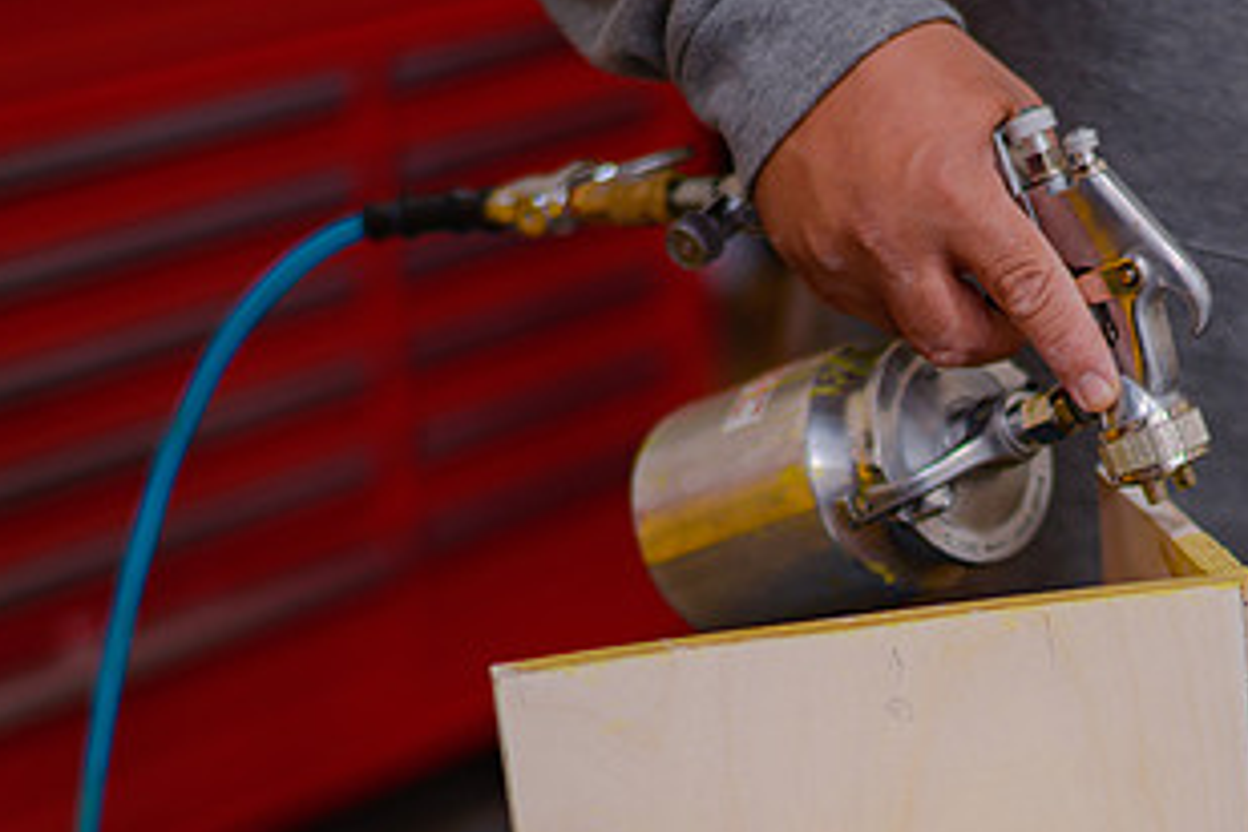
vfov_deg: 12.5
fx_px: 3778
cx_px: 953
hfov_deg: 18.6
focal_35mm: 109
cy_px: 741
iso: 125
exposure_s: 1/125
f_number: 1.4
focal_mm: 58
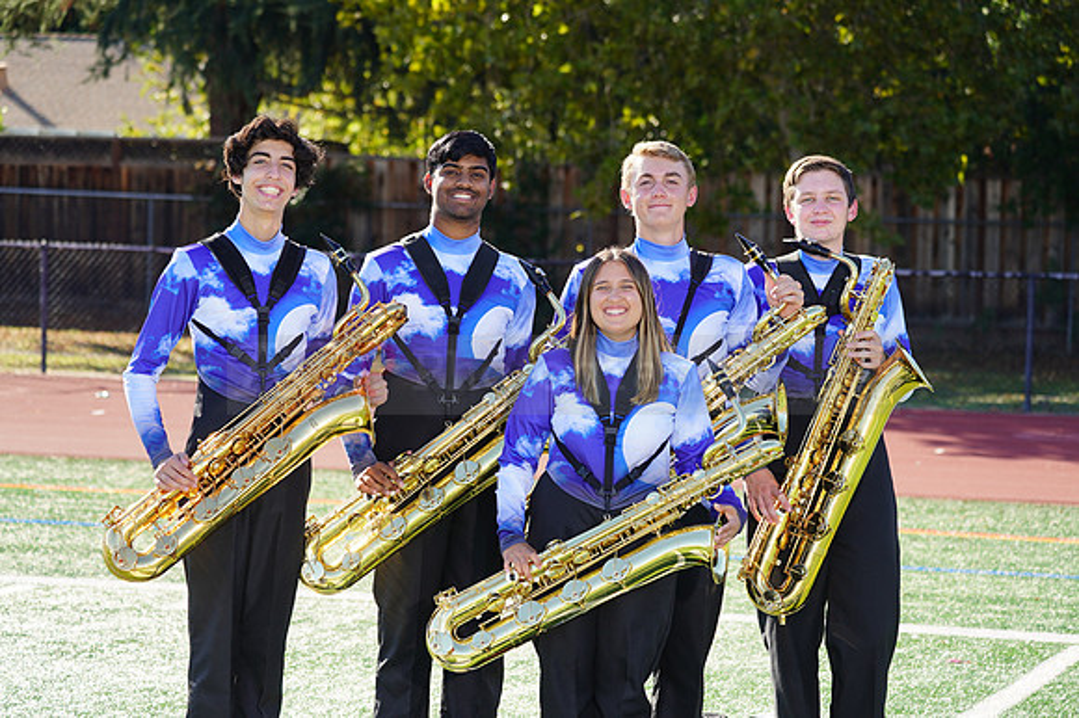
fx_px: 3684
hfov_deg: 16.7
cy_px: 359
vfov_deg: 11.1
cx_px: 540
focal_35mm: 123
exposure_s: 1/200
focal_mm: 123
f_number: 5.6
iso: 100
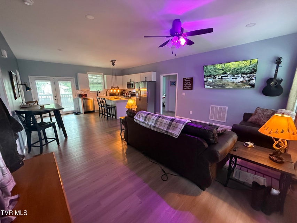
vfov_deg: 85.7
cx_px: 148
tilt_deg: -11.5
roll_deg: +0.3
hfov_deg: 102.1
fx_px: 120
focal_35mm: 14
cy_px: 112
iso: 640
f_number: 2.2
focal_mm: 2.22
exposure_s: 1/60
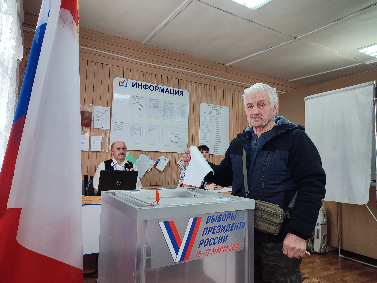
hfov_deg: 71.6
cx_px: 188
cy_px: 142
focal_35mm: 24
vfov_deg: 56.8
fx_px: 261
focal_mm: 5.89
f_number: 1.89
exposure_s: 1/30
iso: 90
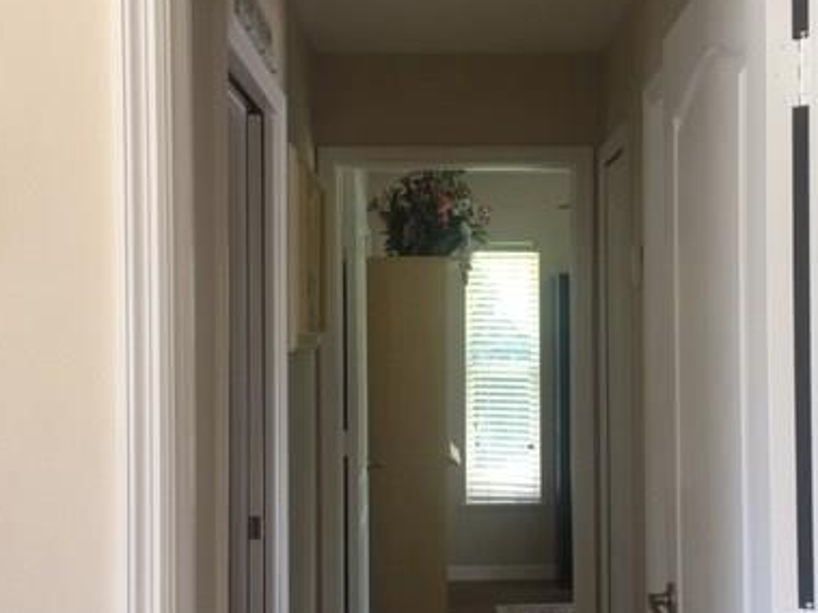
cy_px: 332
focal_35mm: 49
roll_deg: -0.1
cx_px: 490
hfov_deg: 38.8
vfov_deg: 29.6
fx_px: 1158
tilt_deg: +3.1
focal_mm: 4.15
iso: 25
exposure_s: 1/15
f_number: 2.2
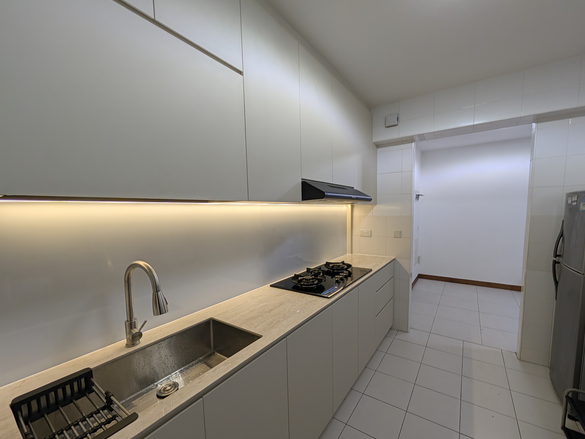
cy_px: 234
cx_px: 305
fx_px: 220
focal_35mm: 13
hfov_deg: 106.1
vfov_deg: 89.8
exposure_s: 1/241
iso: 53
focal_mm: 2.02
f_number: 1.7
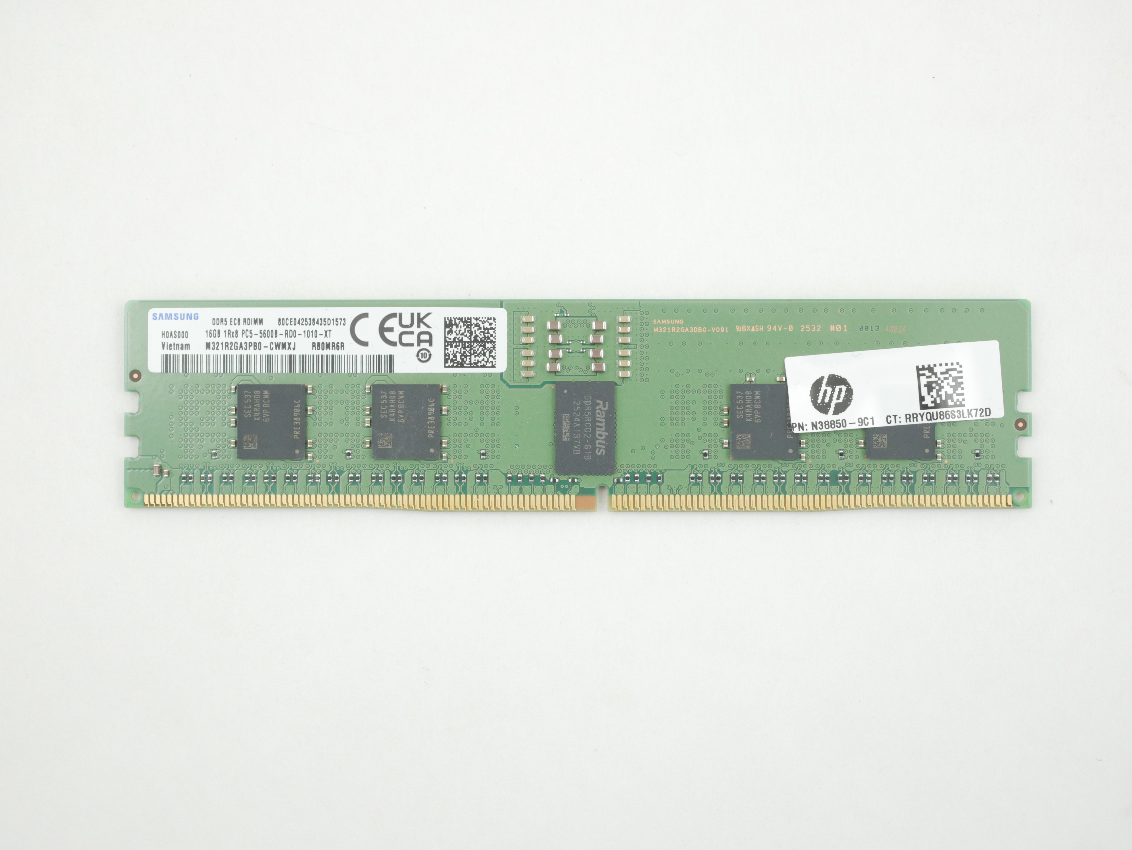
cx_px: 566
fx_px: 1963
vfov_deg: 24.4
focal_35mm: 60
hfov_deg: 32.2
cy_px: 425
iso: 800
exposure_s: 1/100
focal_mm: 30
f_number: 5.6
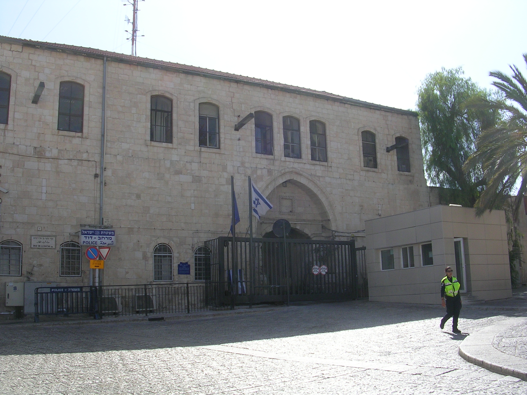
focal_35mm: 38
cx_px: 264
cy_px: 198
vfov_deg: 37.7
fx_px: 579
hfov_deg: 49.0
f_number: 5.6
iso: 50
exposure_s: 1/279
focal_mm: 5.8
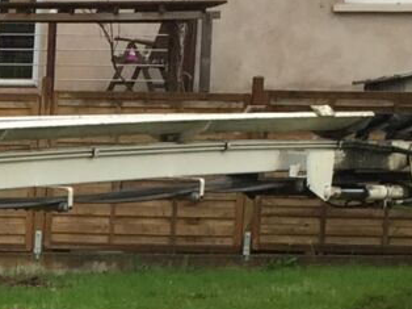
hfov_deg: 10.1
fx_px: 2200
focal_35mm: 185
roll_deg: -1.7
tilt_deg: -9.6
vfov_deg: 7.8
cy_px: 536
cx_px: -352
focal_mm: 4.15
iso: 40
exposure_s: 1/100
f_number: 2.2
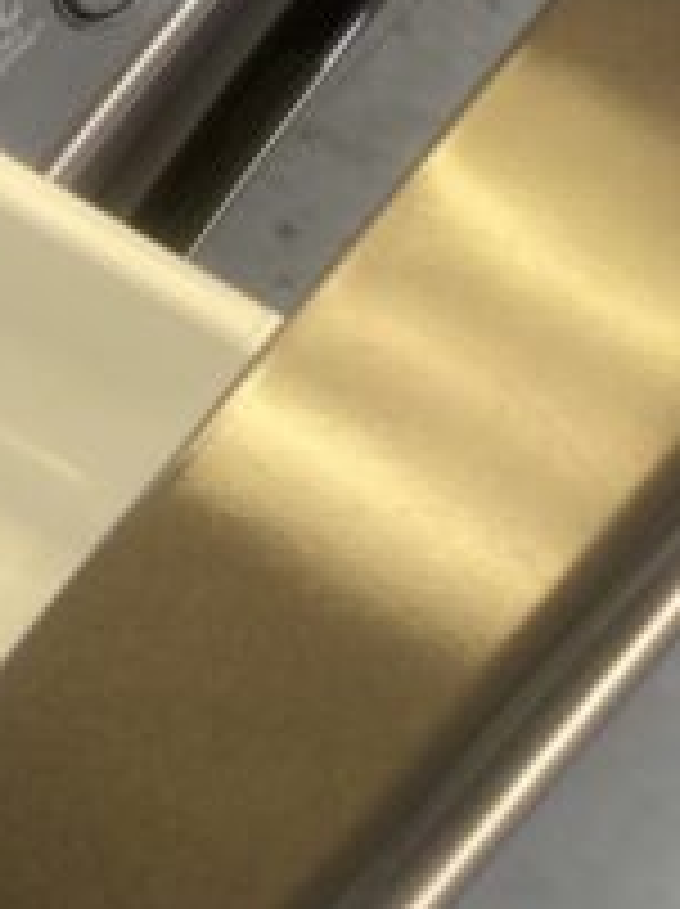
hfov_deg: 13.9
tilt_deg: -58.0
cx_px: -131
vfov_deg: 19.1
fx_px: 2704
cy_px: 554
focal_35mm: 103
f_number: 1.8
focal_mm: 4.25
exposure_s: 1/64
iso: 50
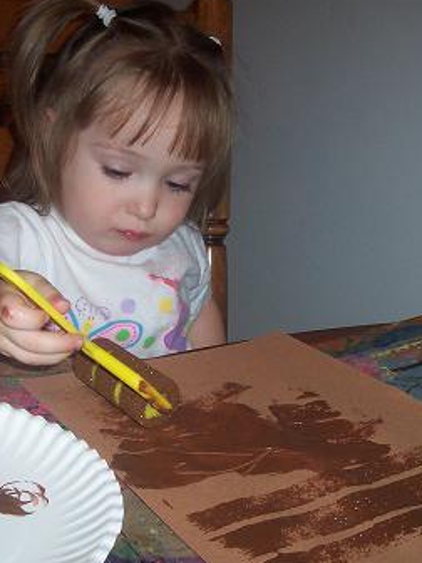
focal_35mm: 56
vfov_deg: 34.3
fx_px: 910
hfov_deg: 26.1
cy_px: 307
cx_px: 169
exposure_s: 1/60
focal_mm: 5.6
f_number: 2.8
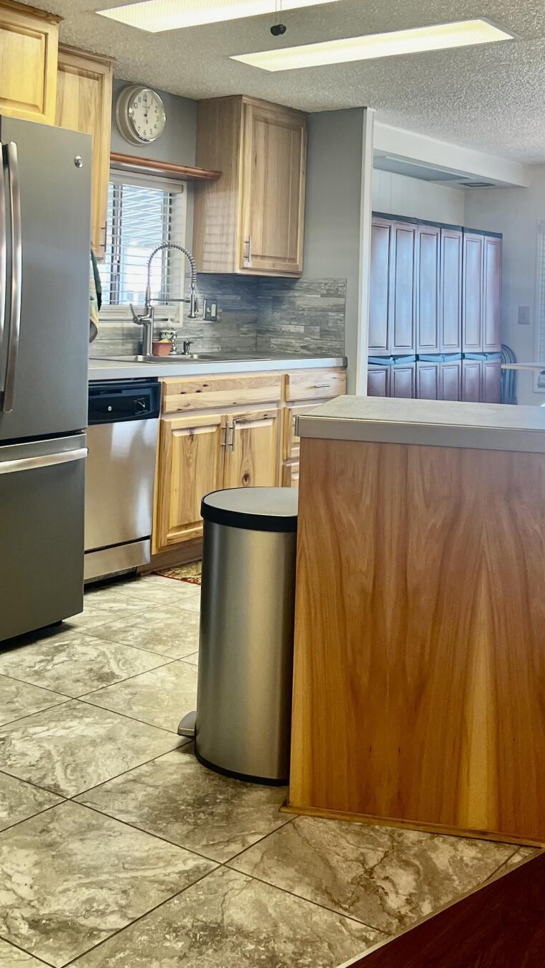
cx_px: 291
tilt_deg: +2.0
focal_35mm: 42
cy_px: 263
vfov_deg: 46.9
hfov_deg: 28.3
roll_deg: -1.7
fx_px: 1079
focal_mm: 5.7
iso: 125
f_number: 1.5
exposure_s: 1/120
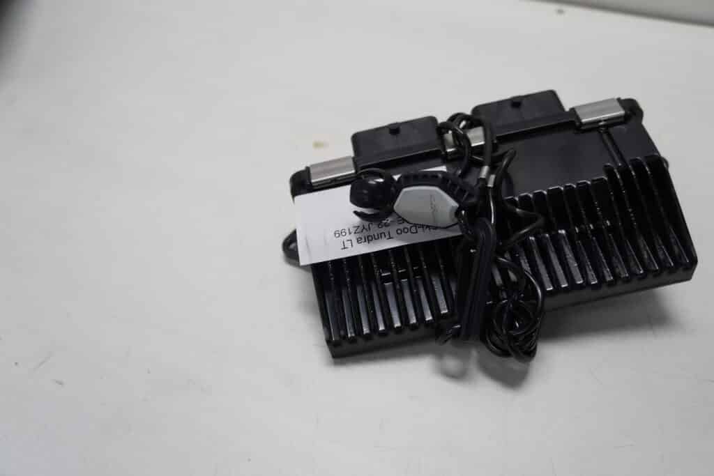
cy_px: 238
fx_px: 565
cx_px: 357
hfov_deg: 64.5
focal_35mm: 28
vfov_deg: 45.7
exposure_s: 1/60
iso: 100
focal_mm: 19
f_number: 3.5
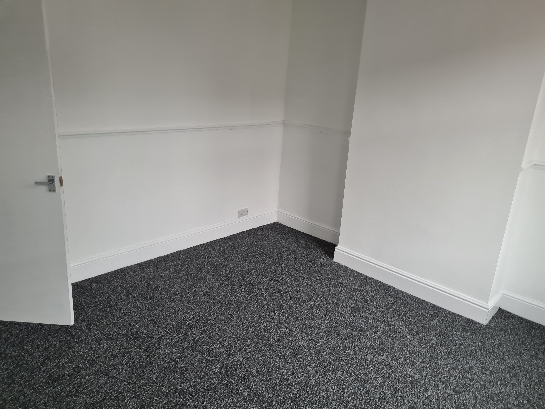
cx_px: 272
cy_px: 204
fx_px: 409
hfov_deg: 67.3
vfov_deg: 53.1
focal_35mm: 26
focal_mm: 5.4
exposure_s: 1/50
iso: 250
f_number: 1.8
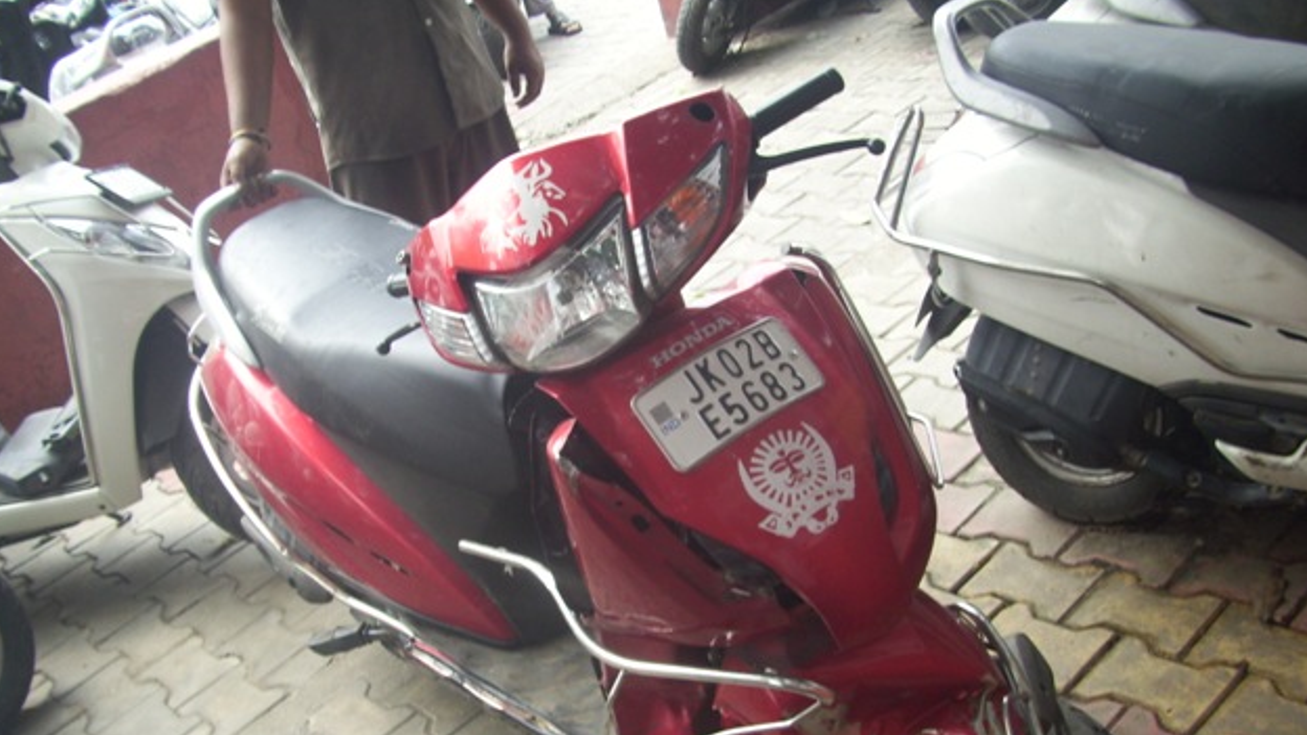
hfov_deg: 52.8
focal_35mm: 38
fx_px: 1317
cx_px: 656
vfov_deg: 31.0
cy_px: 488
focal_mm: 5.7
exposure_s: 1/100
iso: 80
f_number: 2.9
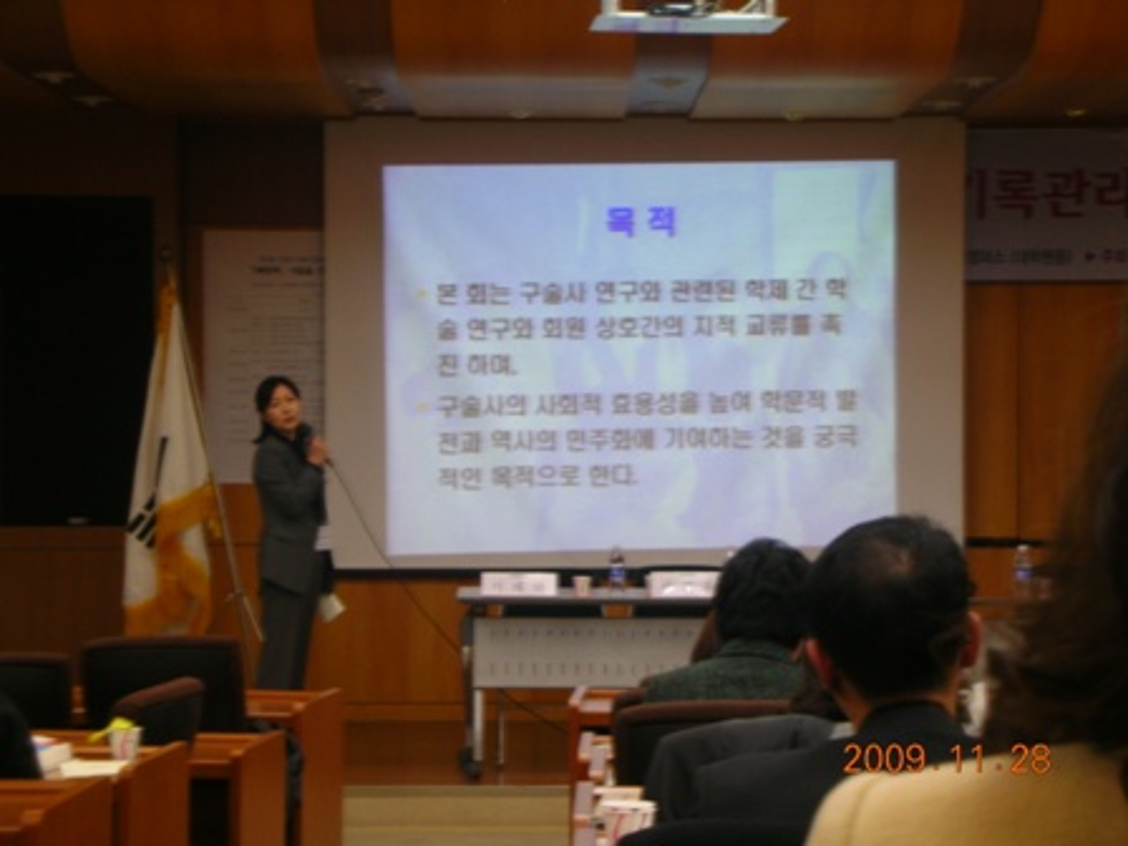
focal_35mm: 105
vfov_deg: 14.1
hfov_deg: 18.7
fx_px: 3422
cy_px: 423
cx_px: 564
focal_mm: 17.4
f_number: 5.4
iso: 50
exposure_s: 1/5.2
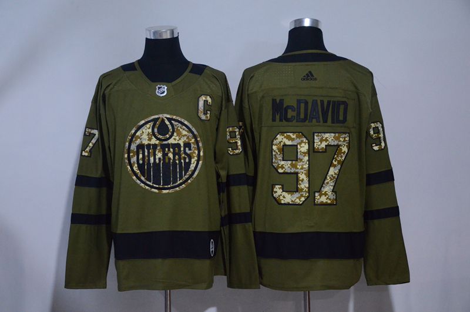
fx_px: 782
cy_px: 156
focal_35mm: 60
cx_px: 235
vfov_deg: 22.5
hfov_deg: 33.5
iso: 4000
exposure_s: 1/60
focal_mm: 40
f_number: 4.5
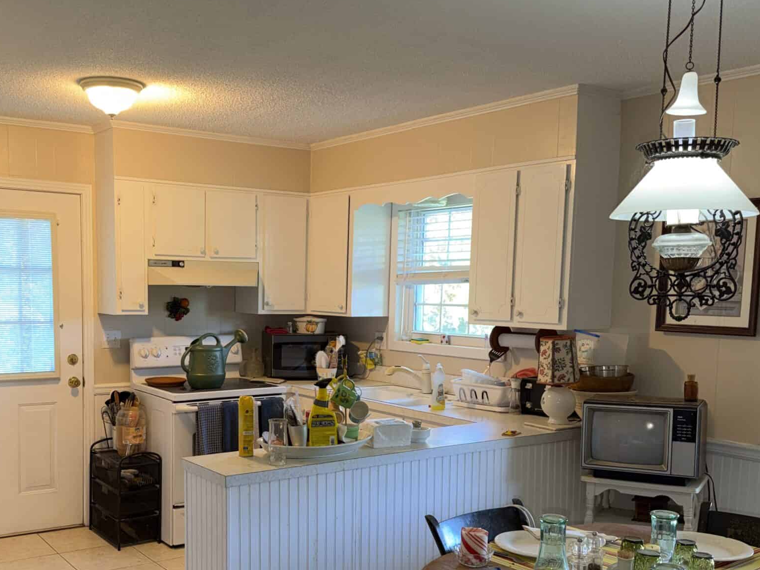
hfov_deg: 46.5
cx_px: 295
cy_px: 380
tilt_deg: -6.2
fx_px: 878
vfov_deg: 35.6
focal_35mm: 40
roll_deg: +0.2
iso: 64
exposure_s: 1/26
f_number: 1.78
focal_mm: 6.76
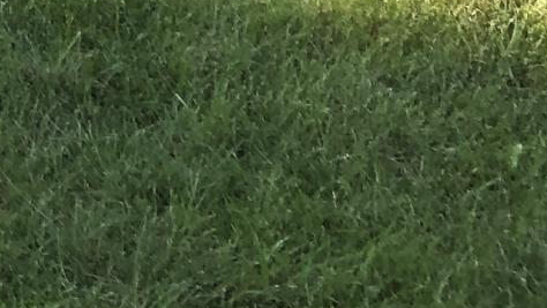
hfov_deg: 9.7
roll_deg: -1.6
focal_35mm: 193
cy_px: -893
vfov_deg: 5.5
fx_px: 2800
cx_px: -808
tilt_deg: -4.3
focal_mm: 3.99
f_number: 1.8
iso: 25
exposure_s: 1/120
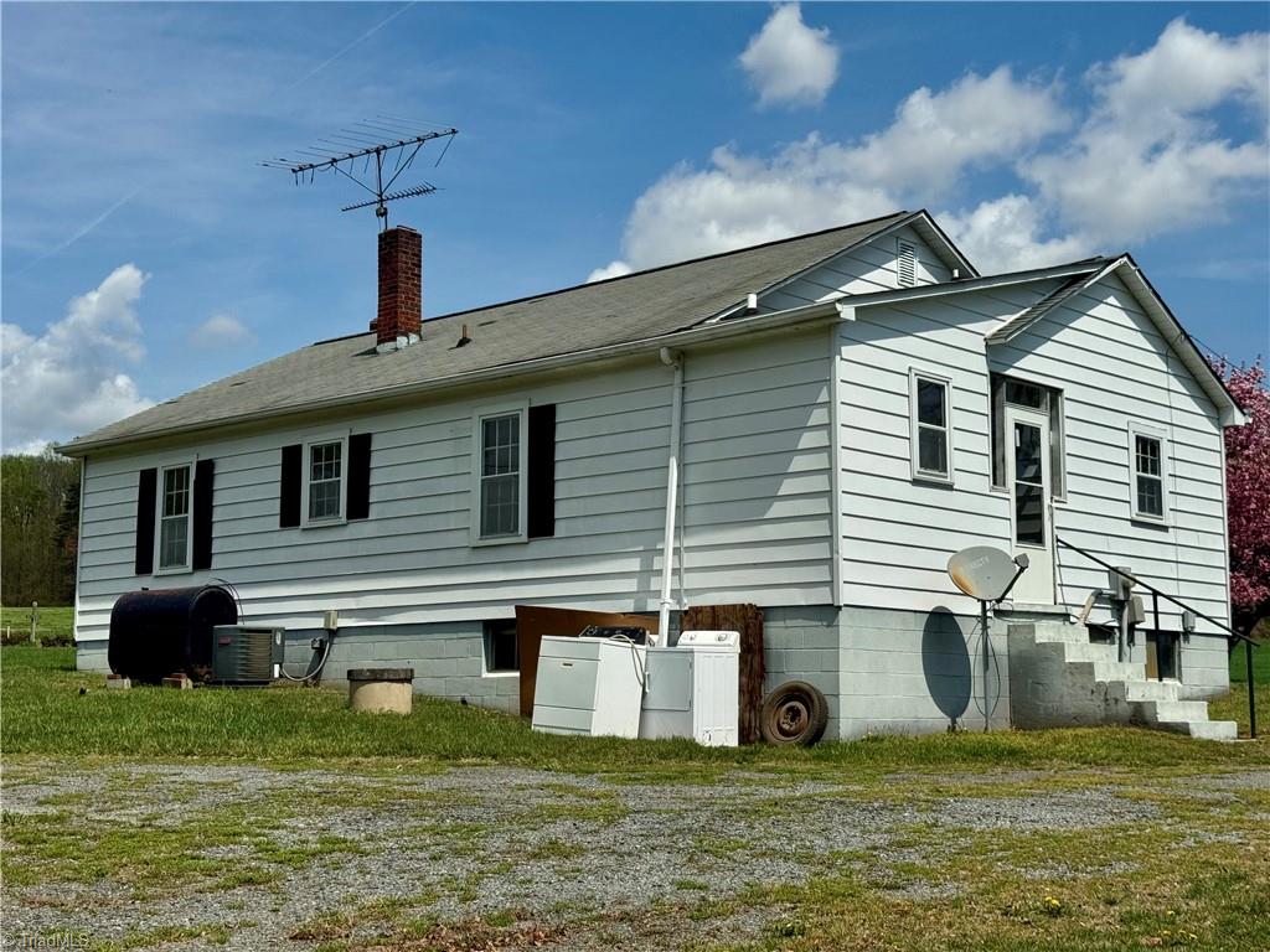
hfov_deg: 39.7
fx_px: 1761
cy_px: 476
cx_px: 635
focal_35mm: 48
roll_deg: -0.3
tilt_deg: +6.9
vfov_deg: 30.3
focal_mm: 6.76
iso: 64
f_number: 1.78
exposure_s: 1/9009
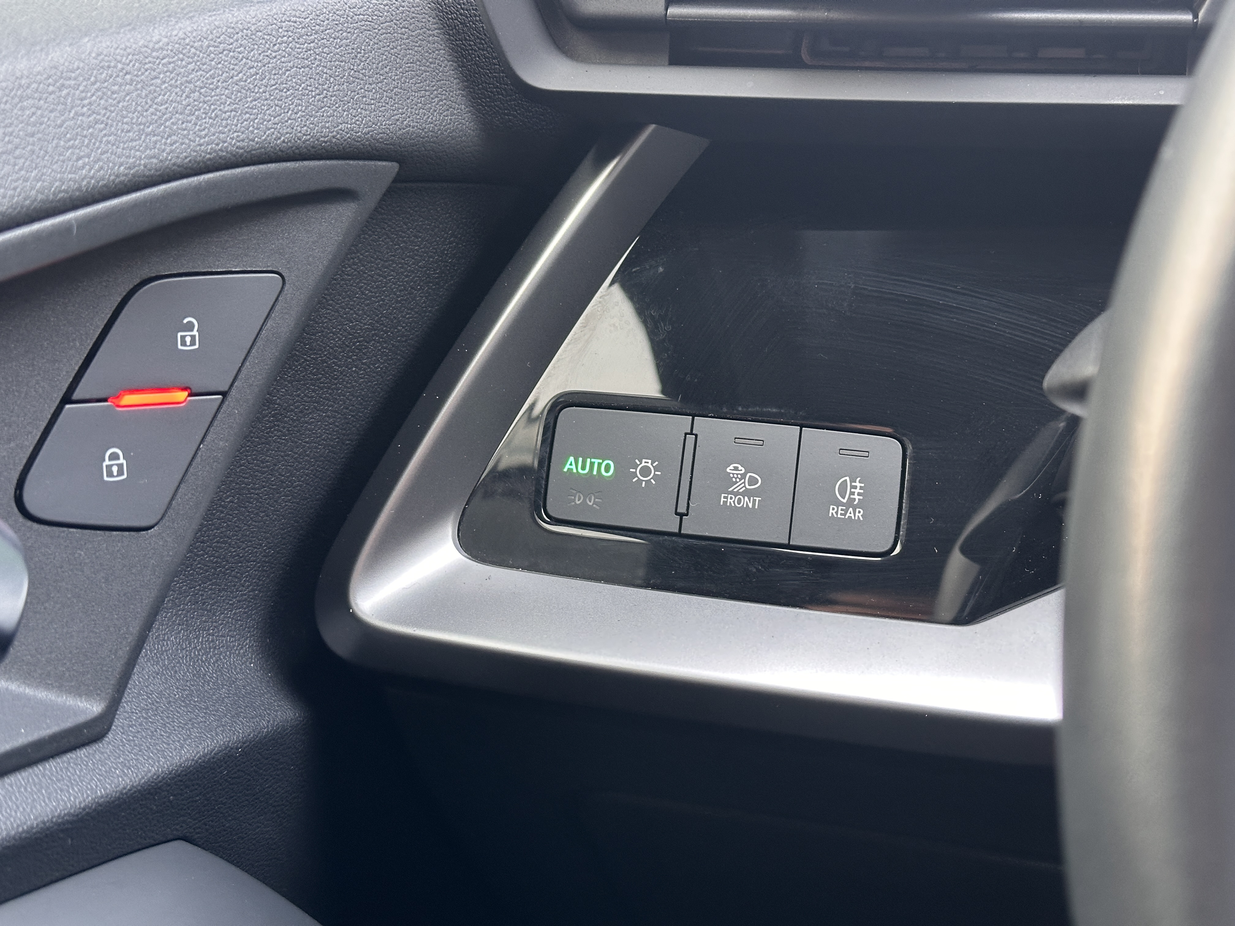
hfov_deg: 39.7
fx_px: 1713
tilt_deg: -18.7
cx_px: 618
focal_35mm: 48
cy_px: 463
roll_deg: -0.5
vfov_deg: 30.3
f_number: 1.78
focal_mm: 6.86
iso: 250
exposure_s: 1/47
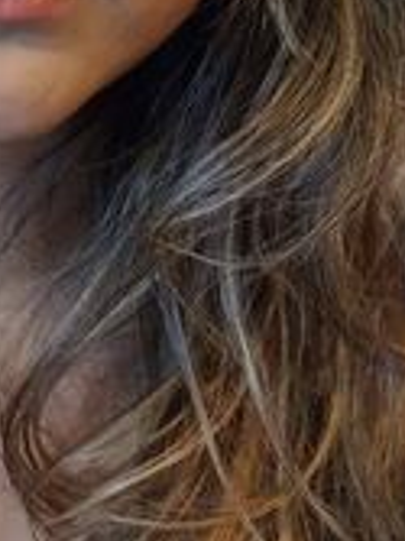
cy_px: 112
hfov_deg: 23.8
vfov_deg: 33.4
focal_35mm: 56
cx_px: -81
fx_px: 875
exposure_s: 1/10
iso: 2500
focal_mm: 3.45
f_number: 2
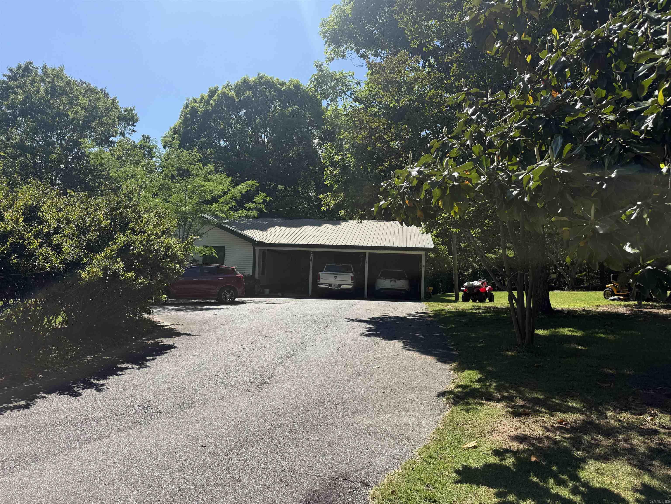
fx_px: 465
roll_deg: -2.4
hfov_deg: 71.6
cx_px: 336
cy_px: 252
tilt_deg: +3.2
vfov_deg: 56.8
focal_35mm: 24
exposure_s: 1/3759
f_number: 1.78
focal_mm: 6.76
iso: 80
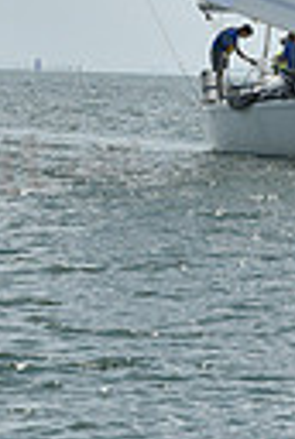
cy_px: -24
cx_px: 321
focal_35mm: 474
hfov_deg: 2.9
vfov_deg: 4.3
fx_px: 5795
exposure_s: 1/1000
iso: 320
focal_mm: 105
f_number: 11
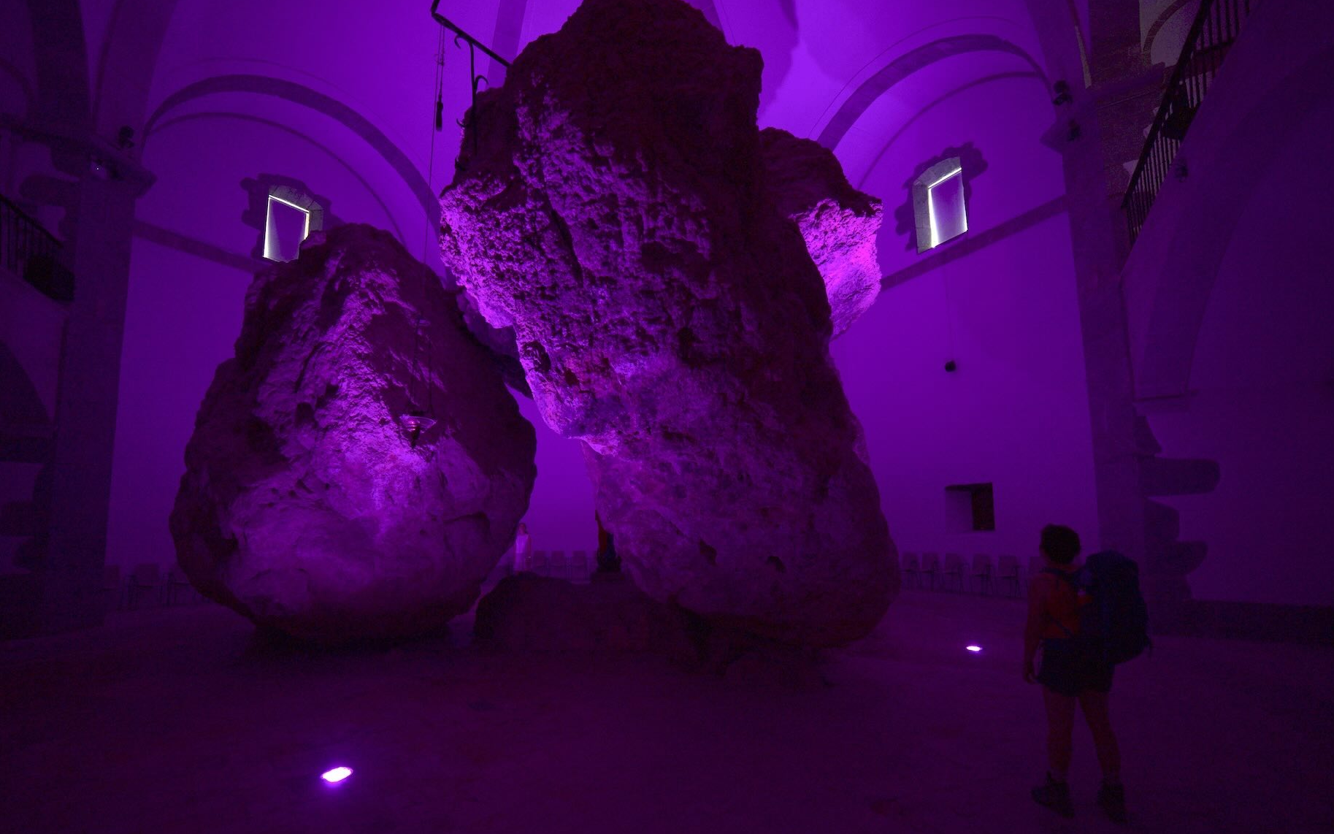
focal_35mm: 15
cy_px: 464
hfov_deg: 101.4
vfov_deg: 74.5
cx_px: 653
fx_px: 545
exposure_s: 1/40
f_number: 2.8
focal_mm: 14
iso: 1600
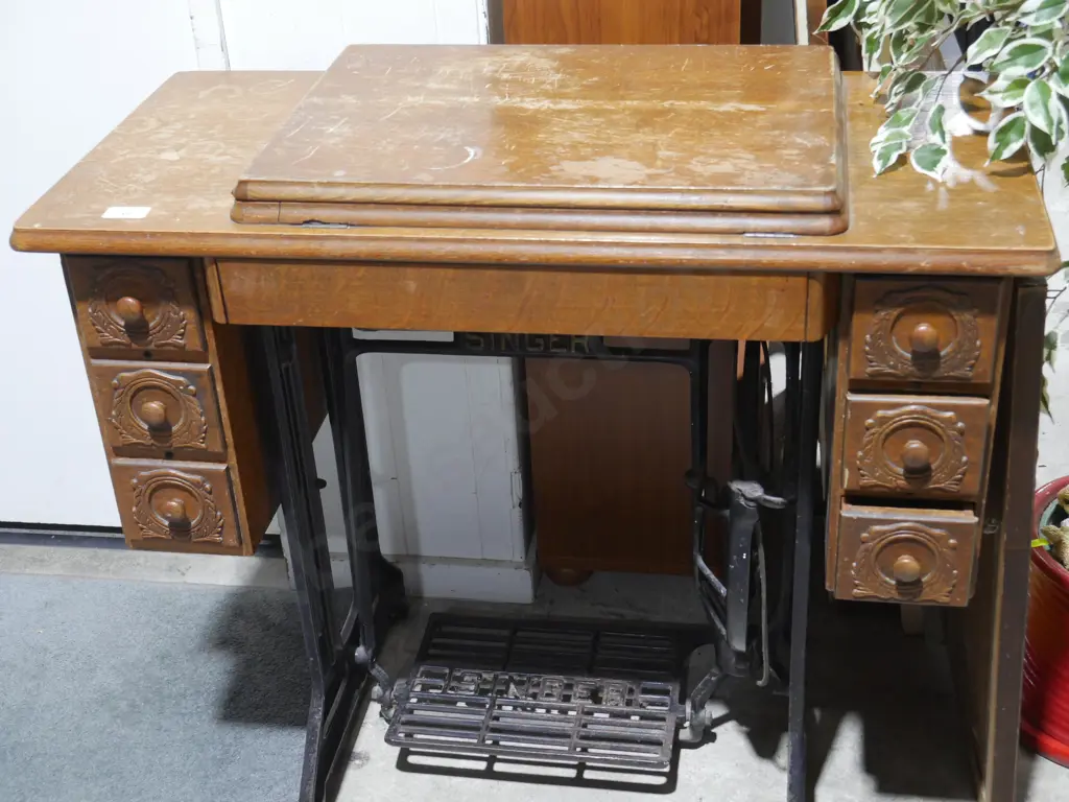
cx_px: 534
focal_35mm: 48
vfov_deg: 30.3
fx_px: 1482
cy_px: 401
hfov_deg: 39.7
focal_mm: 24
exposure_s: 1/60
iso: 1600
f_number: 5.6
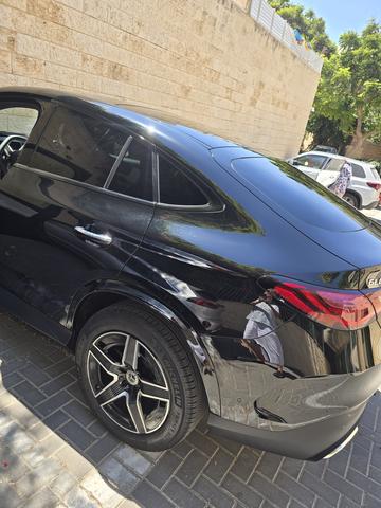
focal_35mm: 23
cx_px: 190
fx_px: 338
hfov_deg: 58.9
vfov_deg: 73.9
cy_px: 254
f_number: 1.7
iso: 12
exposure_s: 1/205
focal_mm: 6.3
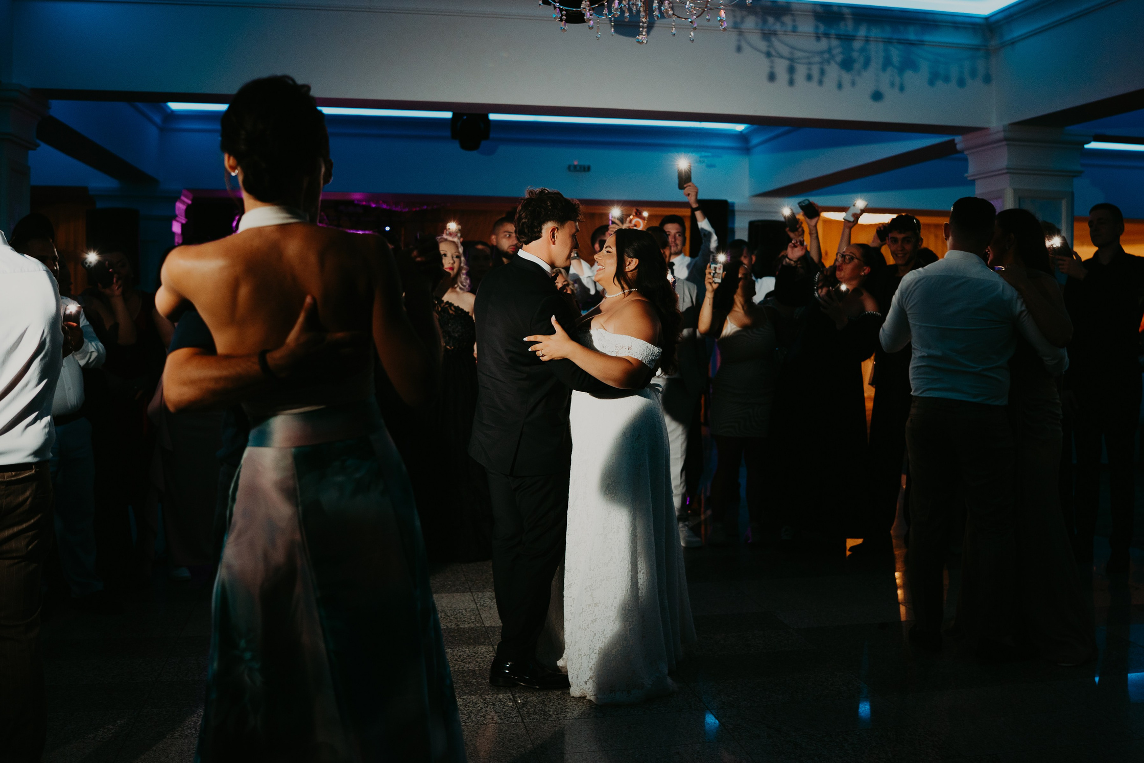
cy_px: 338
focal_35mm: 40
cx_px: 617
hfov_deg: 48.4
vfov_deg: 33.4
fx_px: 1271
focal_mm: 35
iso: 500
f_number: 2.2
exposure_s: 1/160
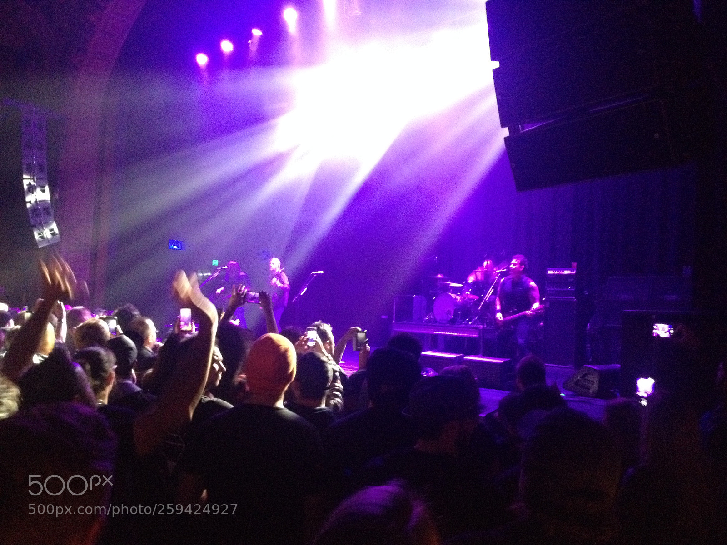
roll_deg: -3.6
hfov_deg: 52.6
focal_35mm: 35
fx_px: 735
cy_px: 272
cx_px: 364
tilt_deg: +0.7
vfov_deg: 40.7
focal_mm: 4.28
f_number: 2.4
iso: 800
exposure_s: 1/15
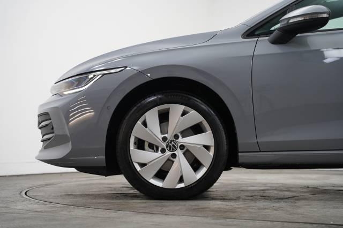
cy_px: 114
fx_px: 631
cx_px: 172
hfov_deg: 30.4
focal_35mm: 66
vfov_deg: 20.5
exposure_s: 1/160
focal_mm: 66.3
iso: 1600
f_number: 3.5
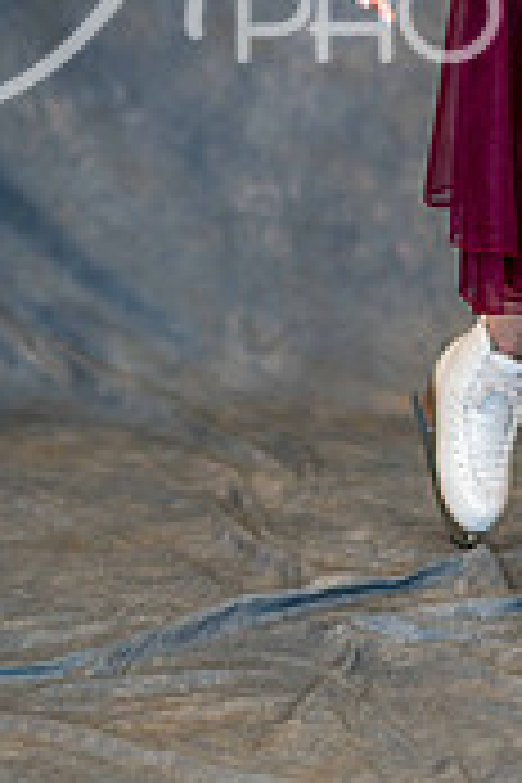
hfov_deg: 6.2
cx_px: 518
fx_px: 4785
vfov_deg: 9.3
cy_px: -104
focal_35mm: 220
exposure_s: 1/200
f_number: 1.4
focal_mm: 85
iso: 500
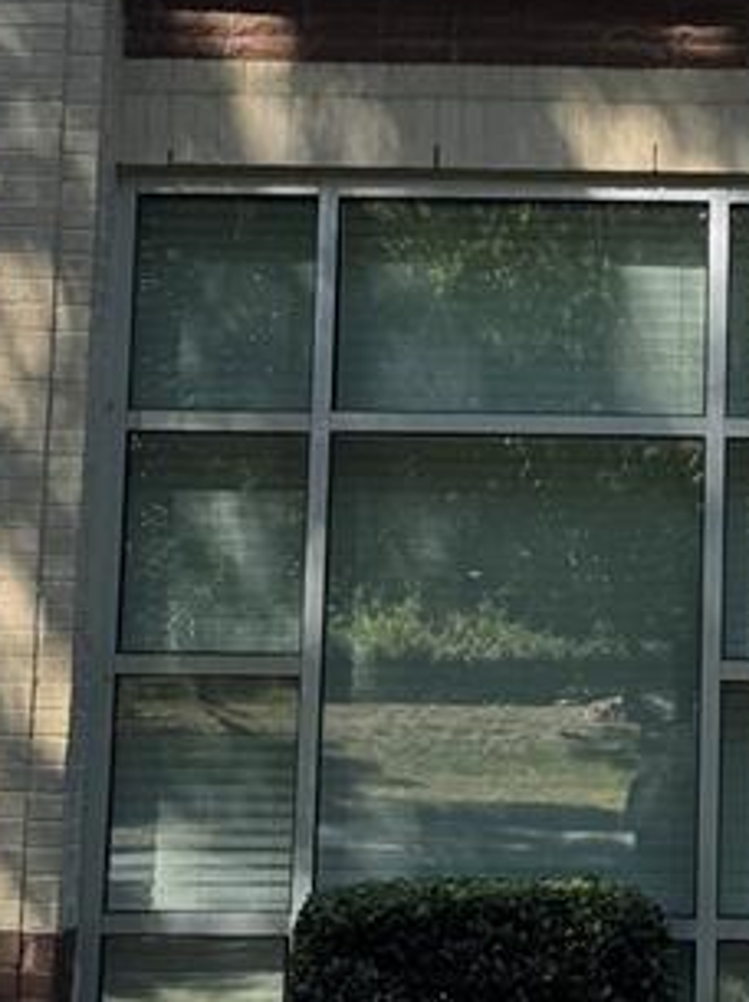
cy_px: 161
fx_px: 3498
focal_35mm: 121
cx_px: 746
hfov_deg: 12.1
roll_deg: -0.1
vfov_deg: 16.2
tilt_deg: +8.9
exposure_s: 1/2041
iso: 80
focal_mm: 6.76
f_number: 1.78
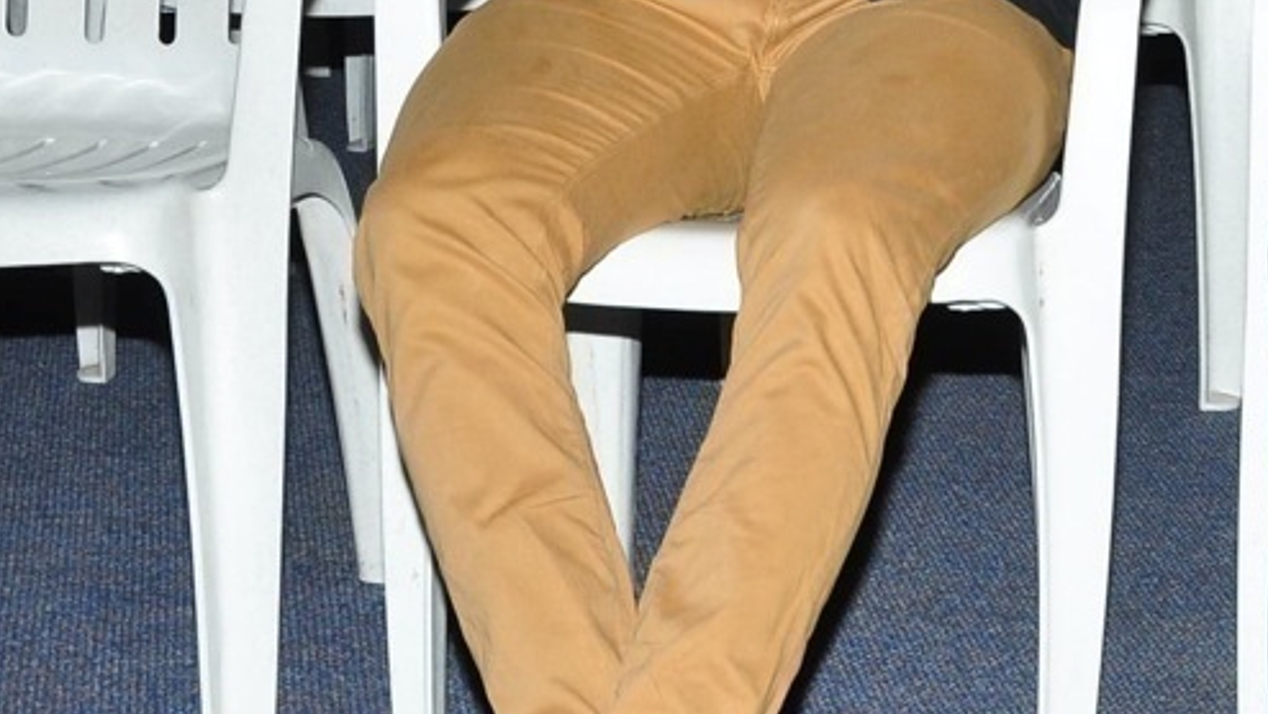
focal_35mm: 122
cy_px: 12
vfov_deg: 9.9
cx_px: 1525
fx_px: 4102
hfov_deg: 16.8
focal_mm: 32
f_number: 7.1
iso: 400
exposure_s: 1/125
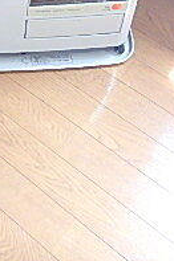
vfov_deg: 25.4
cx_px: -33
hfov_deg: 18.2
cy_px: -56
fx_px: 516
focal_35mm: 71
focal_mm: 3.7
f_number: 3.5
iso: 640
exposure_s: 1/30
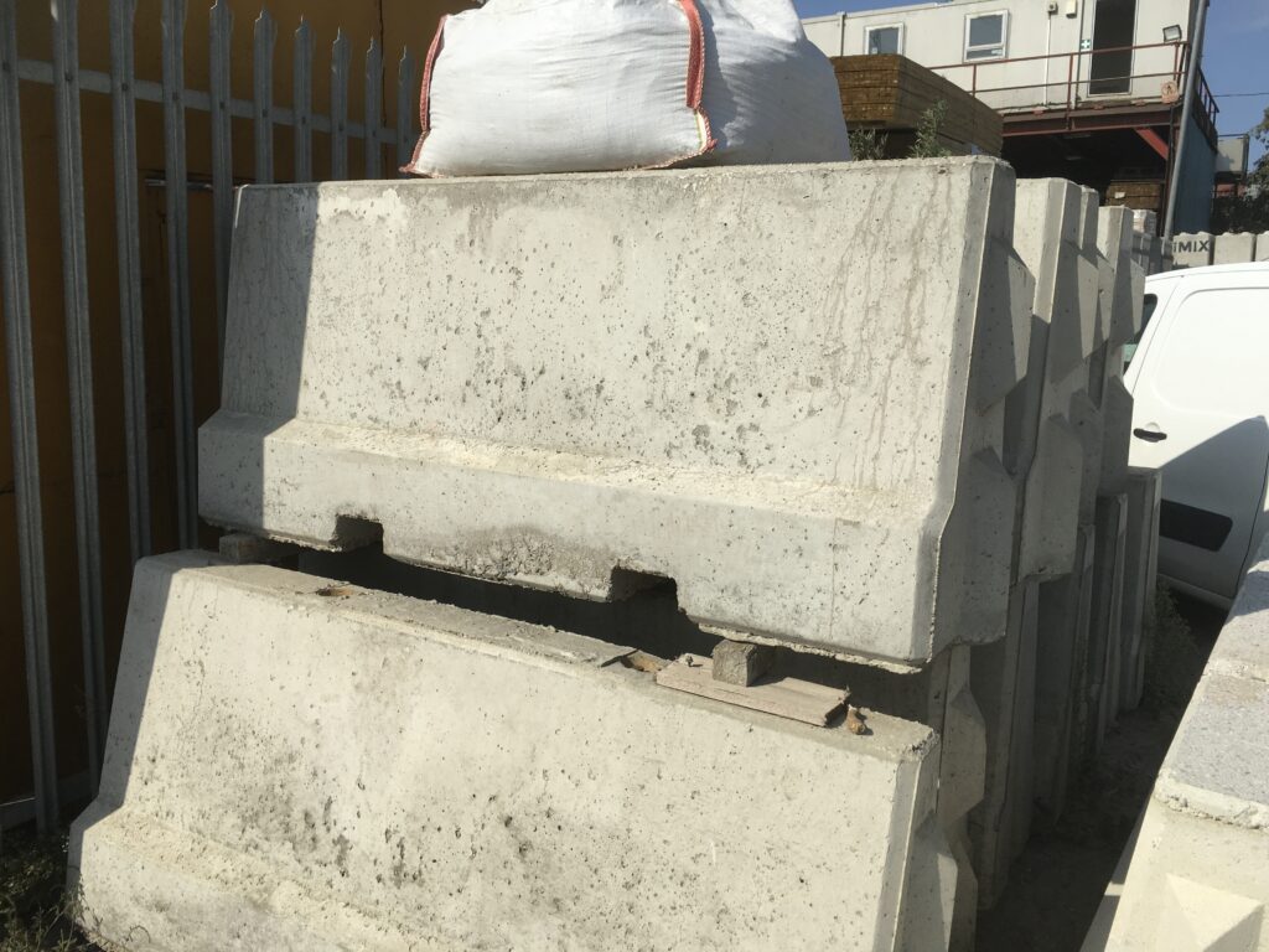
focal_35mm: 29
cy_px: 476
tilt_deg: -9.6
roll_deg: +0.3
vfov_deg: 48.2
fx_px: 1063
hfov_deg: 61.7
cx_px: 634
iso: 25
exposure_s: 1/3077
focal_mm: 4.15
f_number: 2.2
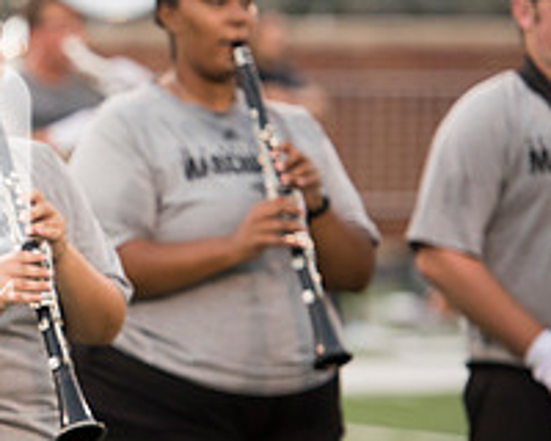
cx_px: -176
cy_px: 192
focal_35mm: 421
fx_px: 6865
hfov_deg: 4.6
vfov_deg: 3.7
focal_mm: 155
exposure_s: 1/1250
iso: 1000
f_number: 2.8
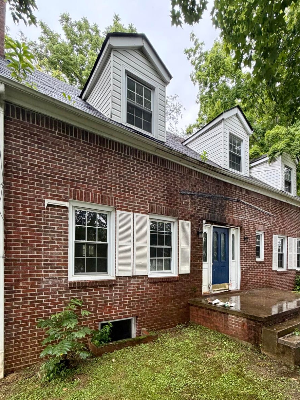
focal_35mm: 19
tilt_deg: -0.2
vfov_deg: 82.1
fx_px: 220
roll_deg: -0.5
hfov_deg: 68.2
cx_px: 175
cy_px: 264
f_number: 2.2
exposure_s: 1/121
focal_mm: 2.22
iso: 250
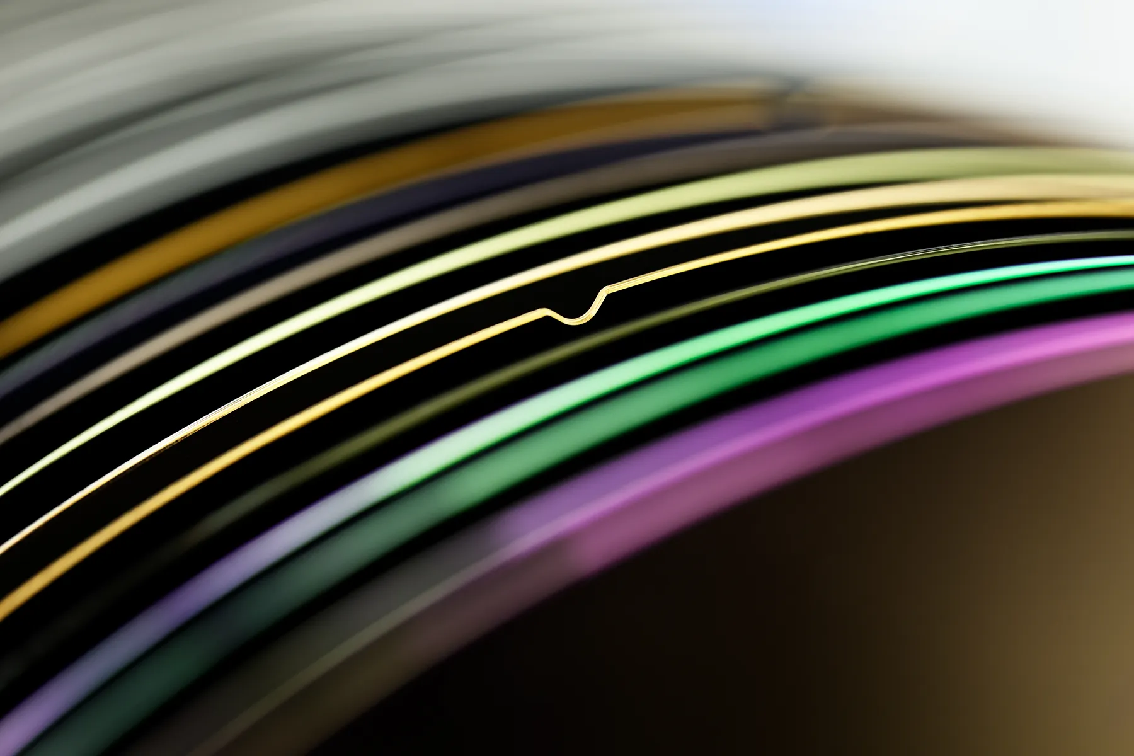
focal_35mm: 105
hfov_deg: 19.5
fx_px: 3307
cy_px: 378
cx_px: 567
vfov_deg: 13.0
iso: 160
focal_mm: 105
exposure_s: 1/8
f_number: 7.1
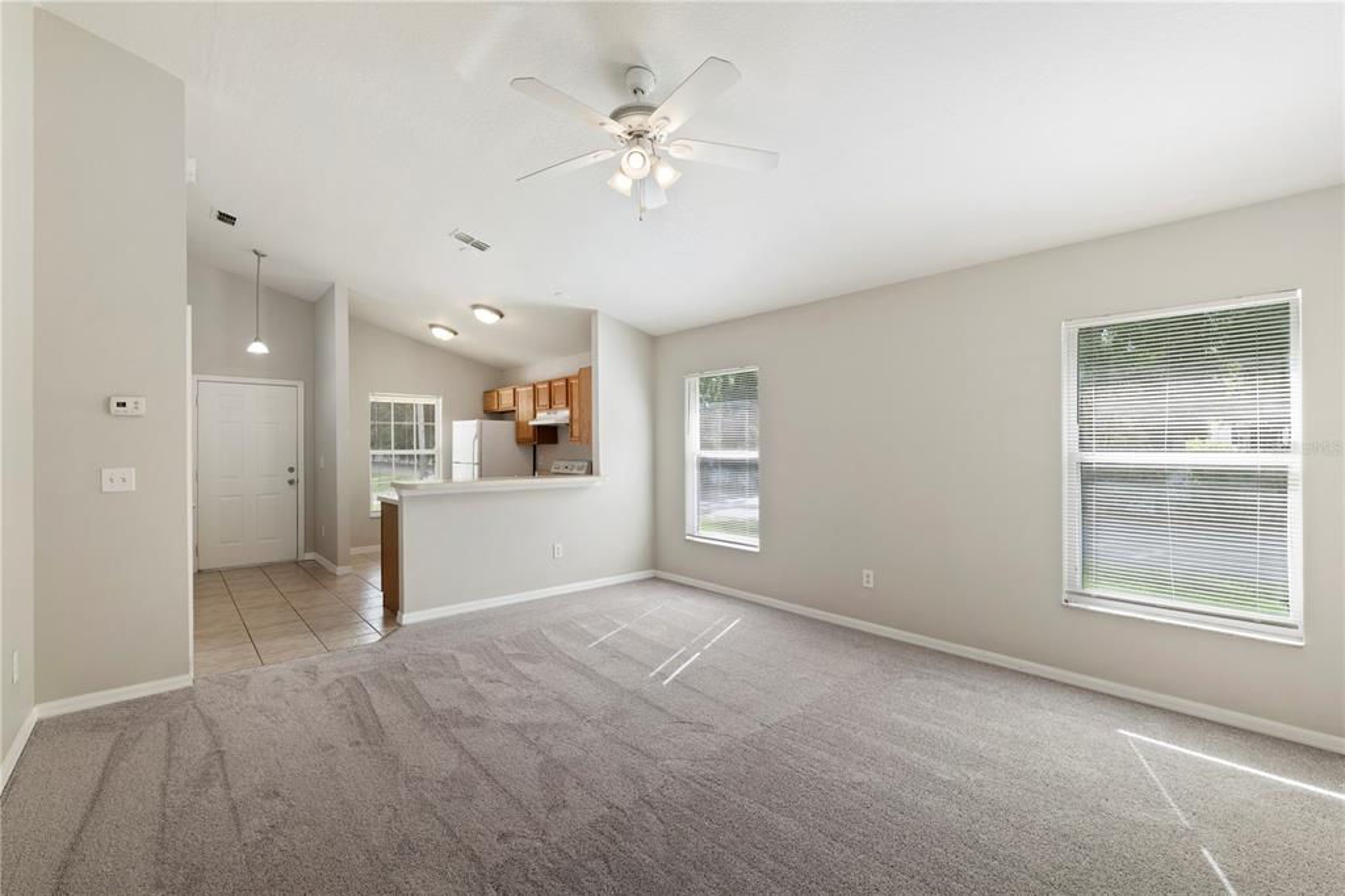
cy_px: 448
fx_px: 560
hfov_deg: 100.4
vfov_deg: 77.3
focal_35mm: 15
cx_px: 672
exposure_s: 1/5
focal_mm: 15
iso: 400
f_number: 10
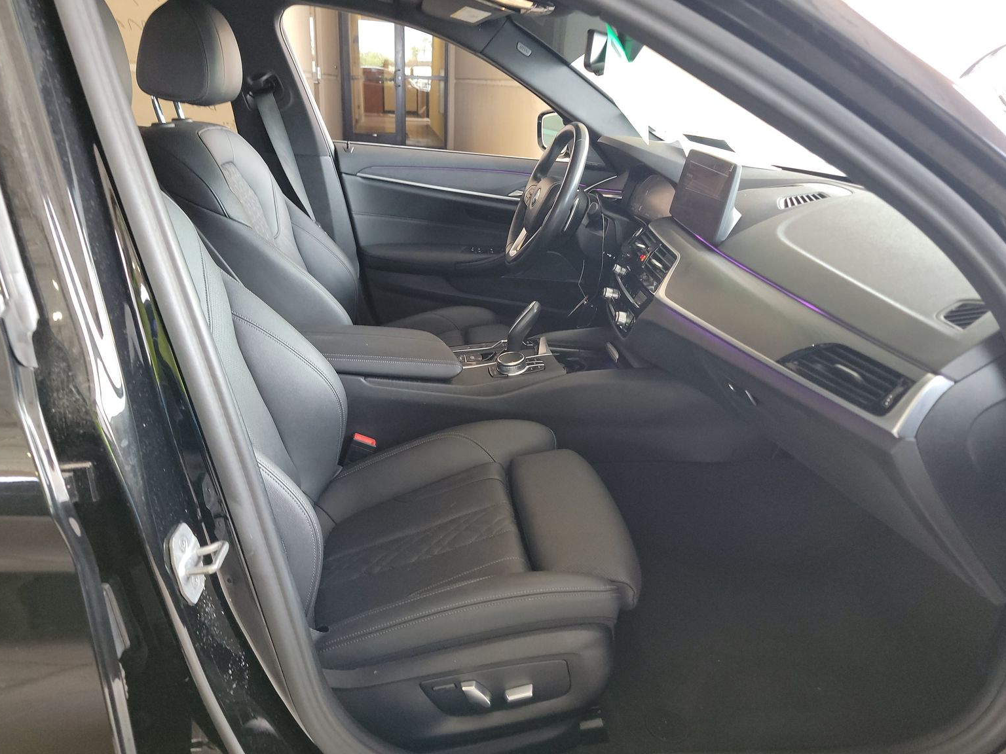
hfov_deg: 69.4
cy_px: 382
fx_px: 727
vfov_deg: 54.9
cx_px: 494
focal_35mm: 25
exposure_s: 1/59
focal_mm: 6.7
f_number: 1.8
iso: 579
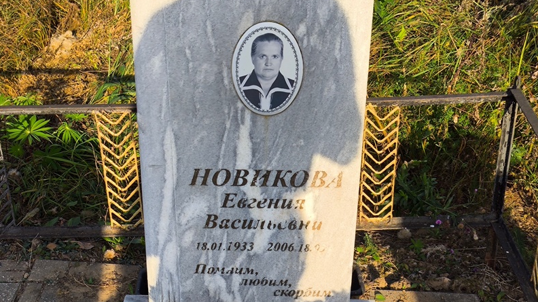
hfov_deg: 37.9
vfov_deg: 21.8
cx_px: 267
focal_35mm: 55
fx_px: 784
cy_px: 193
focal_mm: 4.71
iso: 50
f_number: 1.7
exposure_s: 1/901
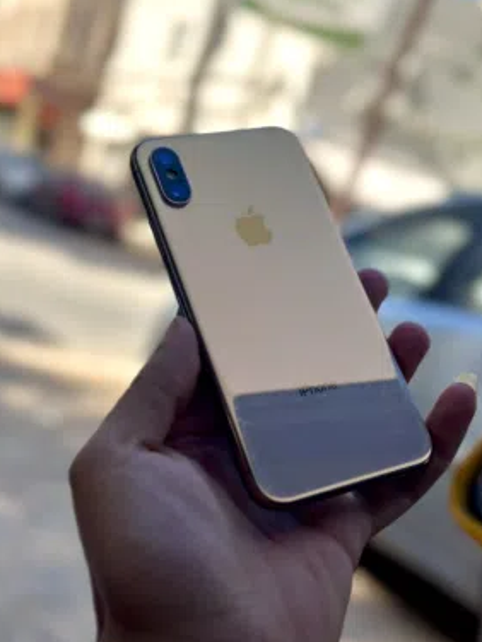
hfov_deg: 28.6
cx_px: 238
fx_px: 947
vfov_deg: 37.5
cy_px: 321
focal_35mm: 51
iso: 80
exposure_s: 1/3257
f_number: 1.78
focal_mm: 6.86
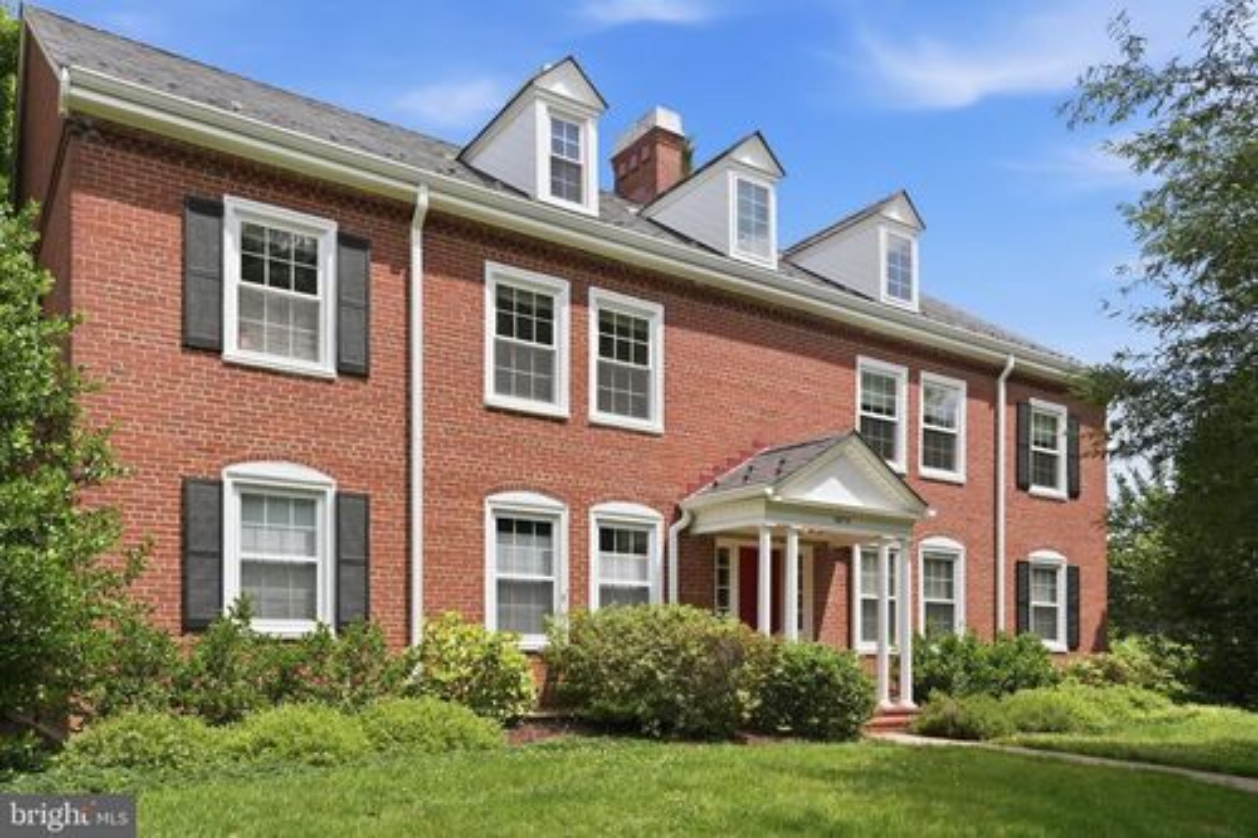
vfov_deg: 49.4
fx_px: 912
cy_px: 419
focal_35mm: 26
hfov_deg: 69.2
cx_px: 629
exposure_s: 1/500
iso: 250
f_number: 9
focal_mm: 17.4
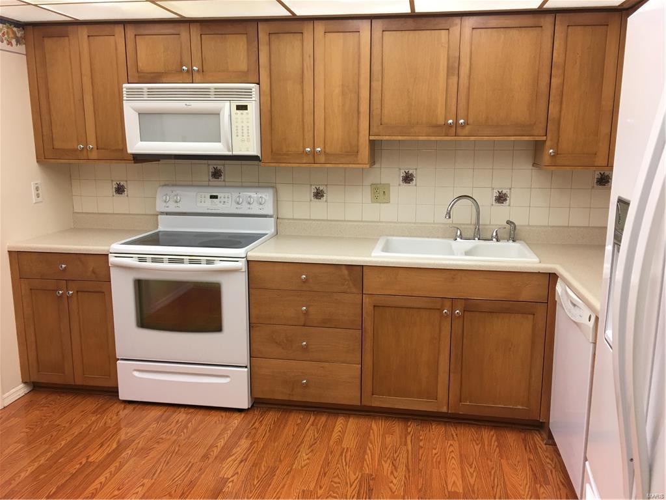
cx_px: 333
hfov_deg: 61.7
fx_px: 558
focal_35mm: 29
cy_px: 250
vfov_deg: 48.2
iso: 32
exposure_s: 1/15
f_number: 2.2
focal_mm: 4.15
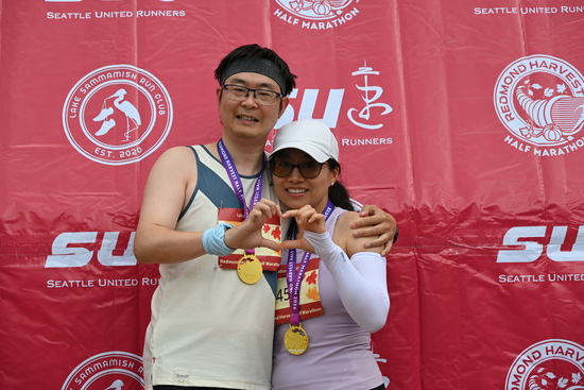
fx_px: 1509
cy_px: 195
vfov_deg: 14.7
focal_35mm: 93
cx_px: 292
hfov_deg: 21.9
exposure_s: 1/250
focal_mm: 93
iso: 180
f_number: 6.3
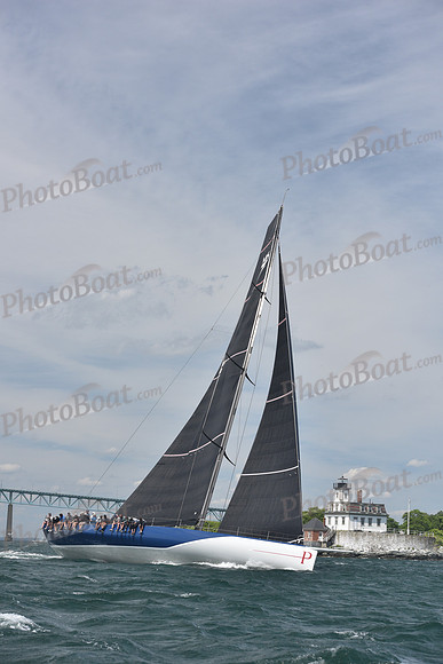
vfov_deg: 26.0
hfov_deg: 17.5
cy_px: 332
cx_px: 222
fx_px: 1439
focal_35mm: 78
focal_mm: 78
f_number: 6.3
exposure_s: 1/800
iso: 320
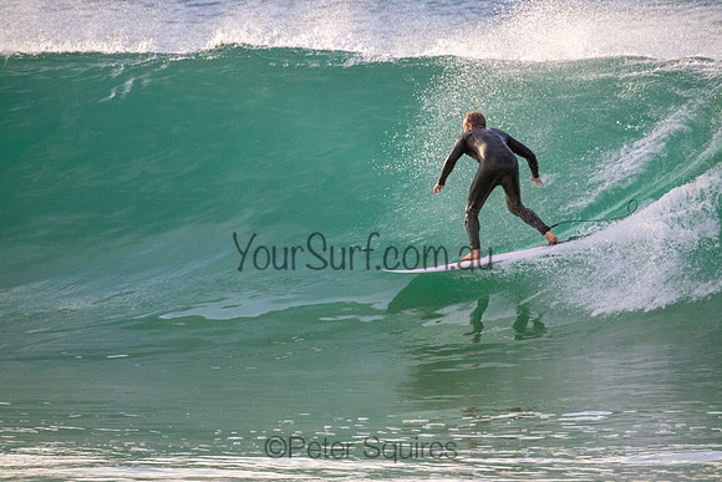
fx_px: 17244
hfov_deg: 2.4
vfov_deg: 1.6
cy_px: 227
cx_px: 388
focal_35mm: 860
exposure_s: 1/1600
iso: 5000
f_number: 11
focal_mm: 800
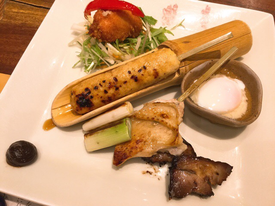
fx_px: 246
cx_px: 138
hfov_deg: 58.4
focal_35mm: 31
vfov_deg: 45.4
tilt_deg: -60.7
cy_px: 103
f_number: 2.4
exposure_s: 1/30
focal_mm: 3.3
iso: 64
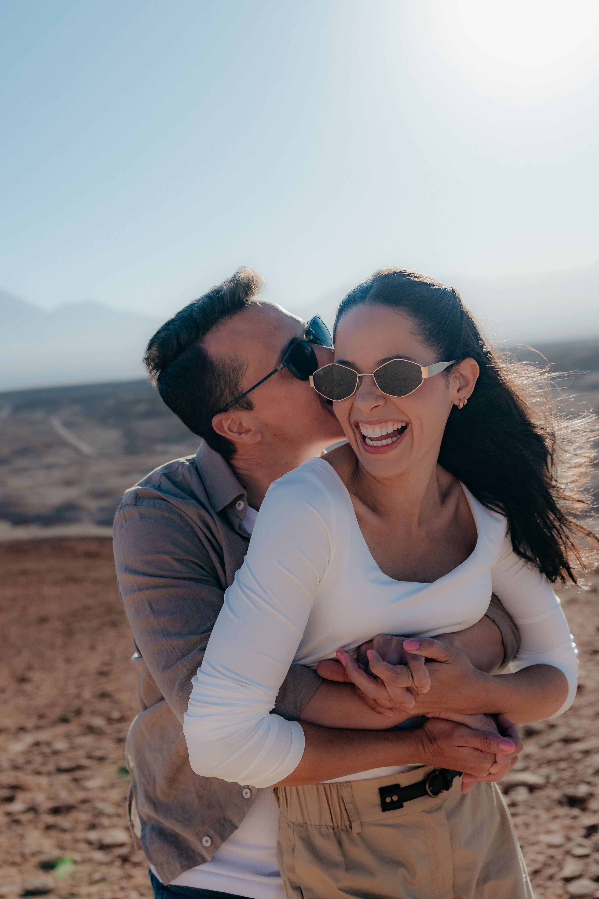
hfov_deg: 31.2
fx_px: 1073
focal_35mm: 43
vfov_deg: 45.4
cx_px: 300
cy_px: 450
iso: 320
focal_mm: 29
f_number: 2.8
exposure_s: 1/3200
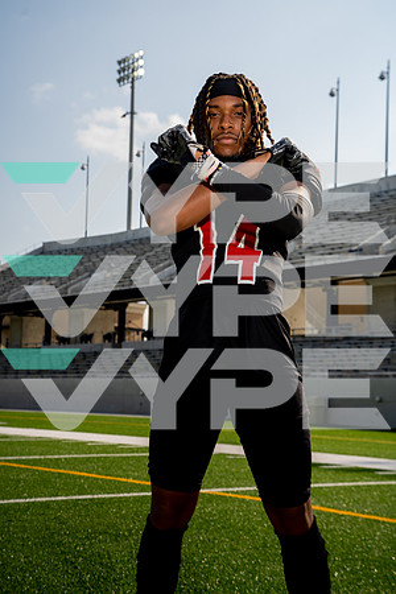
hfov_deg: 23.4
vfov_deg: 34.5
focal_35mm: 58
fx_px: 957
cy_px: 297
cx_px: 198
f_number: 7.1
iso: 100
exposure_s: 1/250
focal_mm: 58
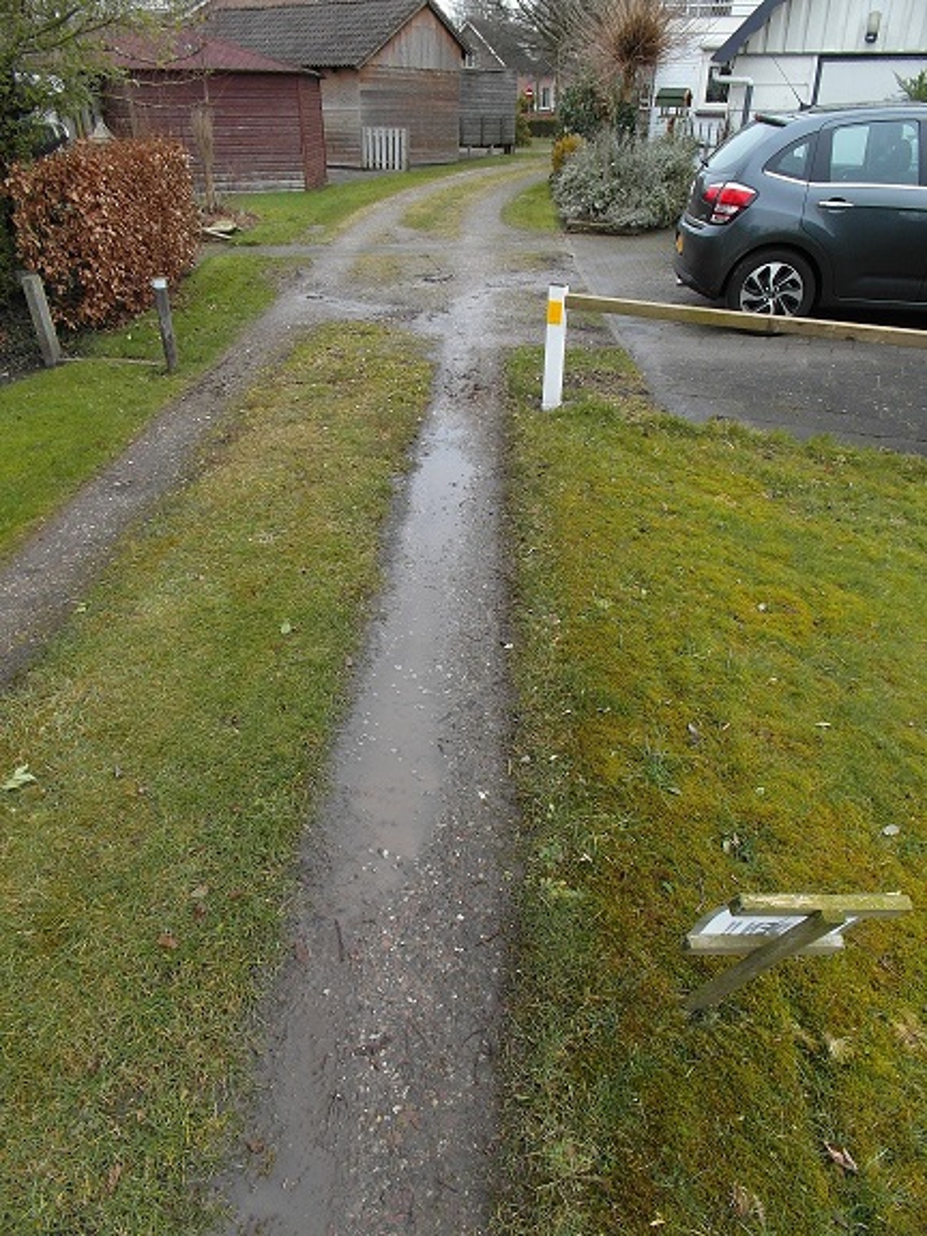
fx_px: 821
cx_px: 464
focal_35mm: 23
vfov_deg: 73.9
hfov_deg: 58.9
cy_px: 618
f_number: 4
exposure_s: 1/125
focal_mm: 4.1
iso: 100
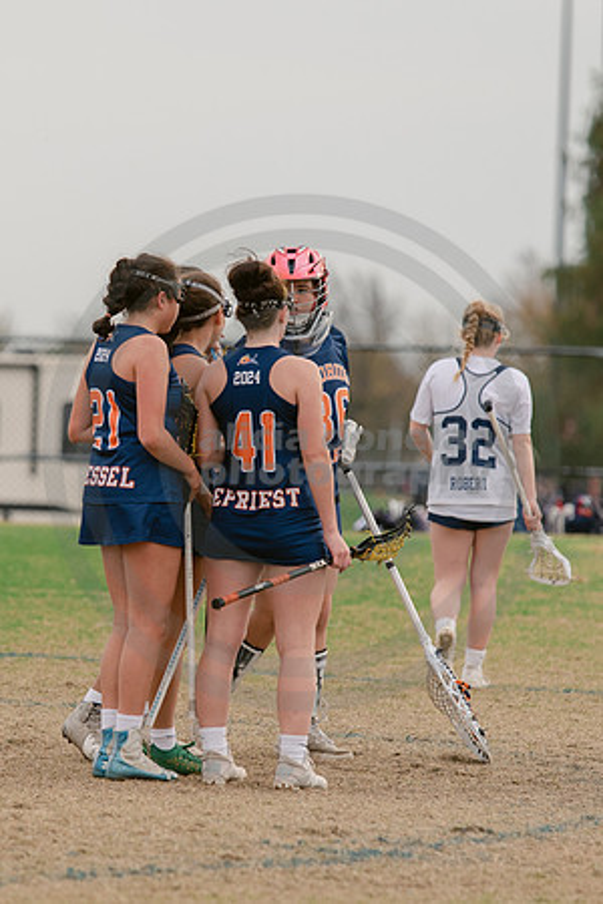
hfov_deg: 3.1
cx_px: 136
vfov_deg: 4.7
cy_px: 470
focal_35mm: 442
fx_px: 11097
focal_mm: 200
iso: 250
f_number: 3.5
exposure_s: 1/1250
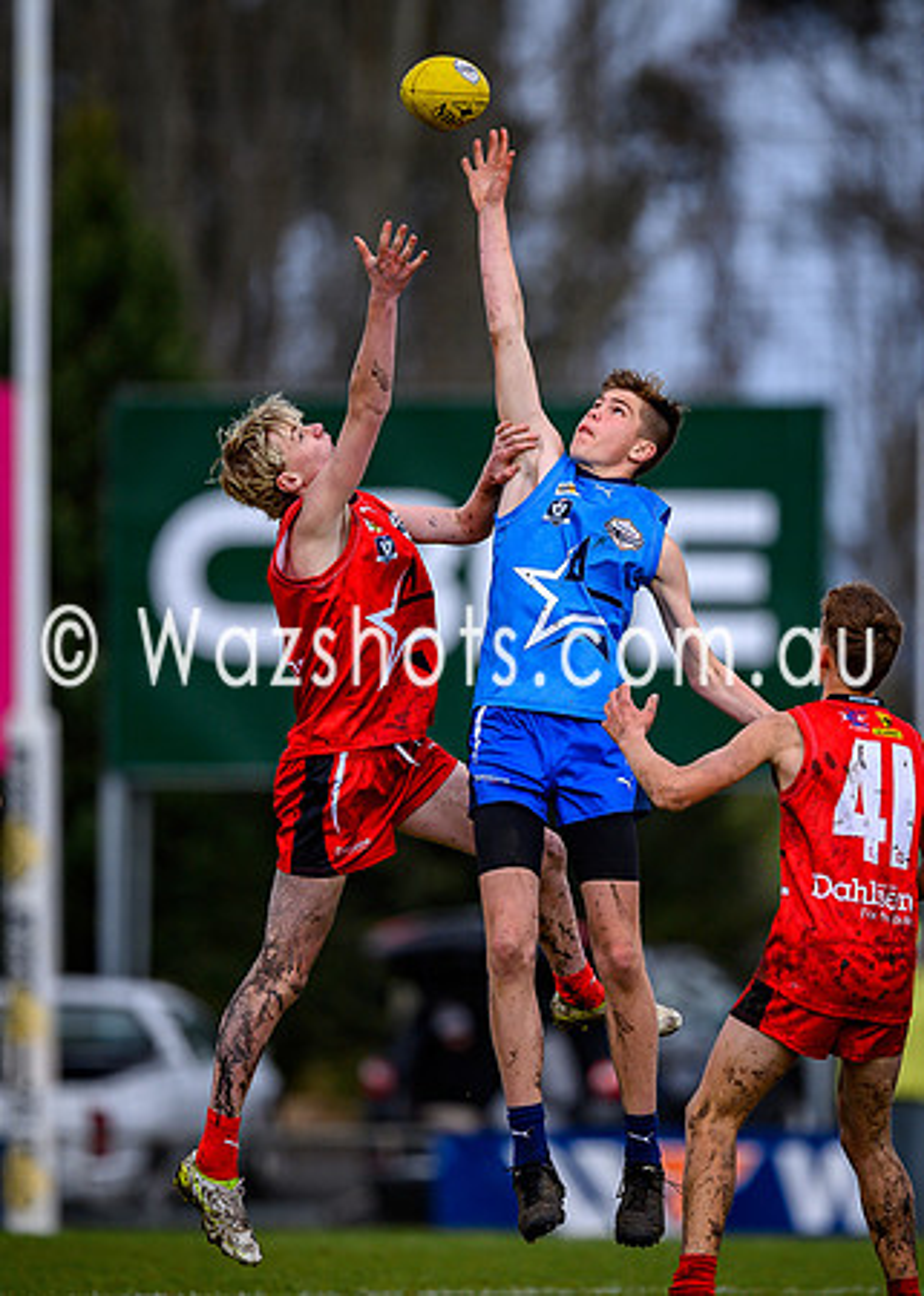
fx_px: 27473
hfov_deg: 1.9
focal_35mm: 747
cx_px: 614
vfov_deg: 2.7
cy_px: 652
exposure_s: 1/1600
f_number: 4
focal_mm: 500
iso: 320
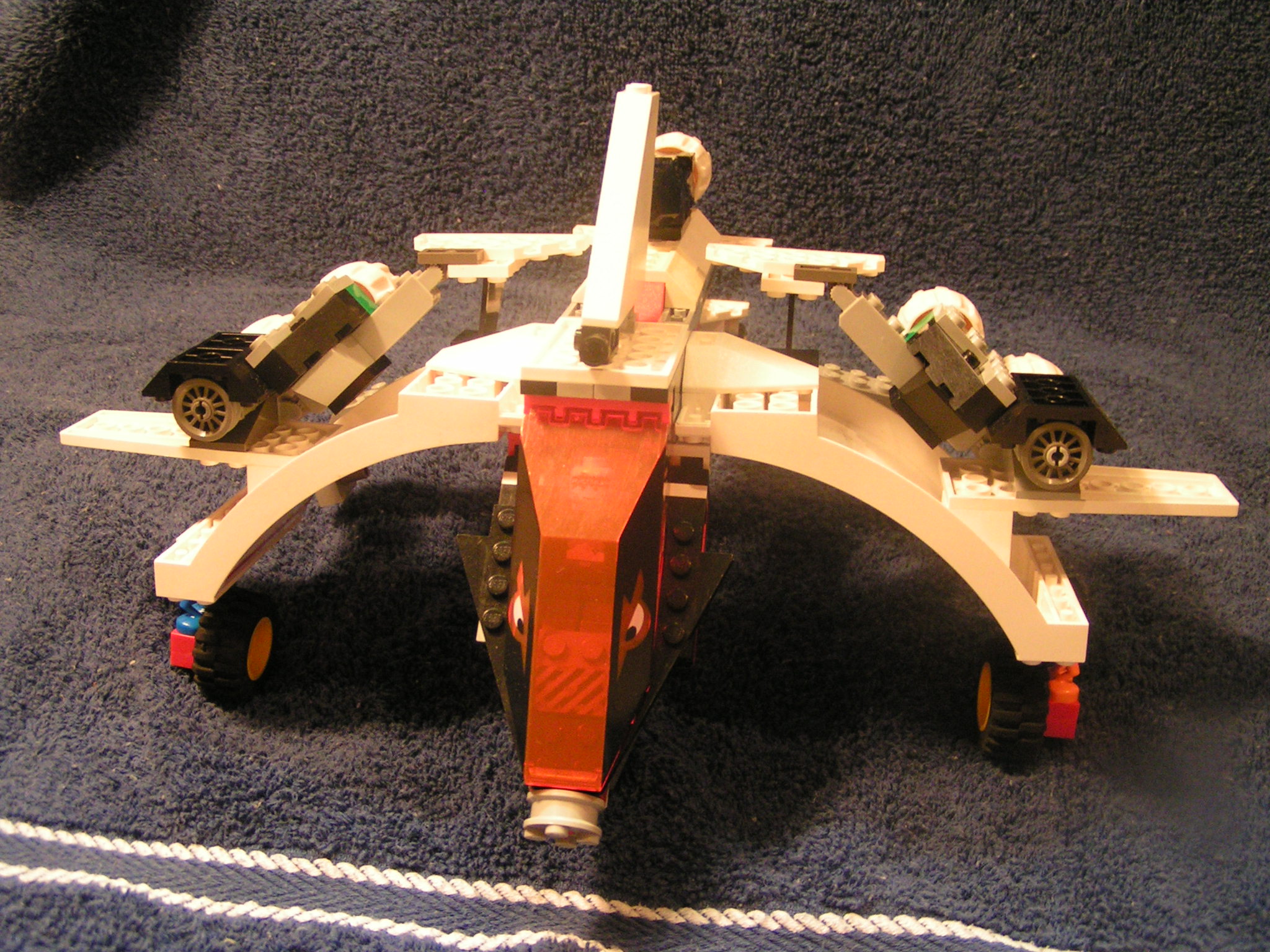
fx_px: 1394
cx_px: 635
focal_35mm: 38
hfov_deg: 49.0
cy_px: 476
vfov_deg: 37.7
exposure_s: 1/10
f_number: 2.8
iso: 200
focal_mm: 5.8
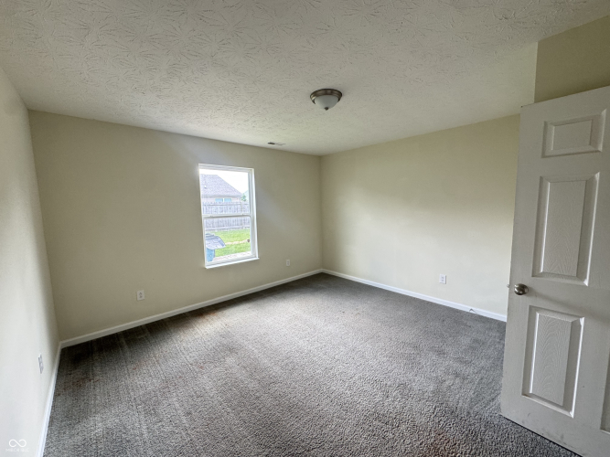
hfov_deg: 102.1
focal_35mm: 14
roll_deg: +1.0
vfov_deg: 85.7
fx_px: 247
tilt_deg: -4.8
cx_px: 305
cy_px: 228
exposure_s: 1/99
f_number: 2.2
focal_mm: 2.22
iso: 160
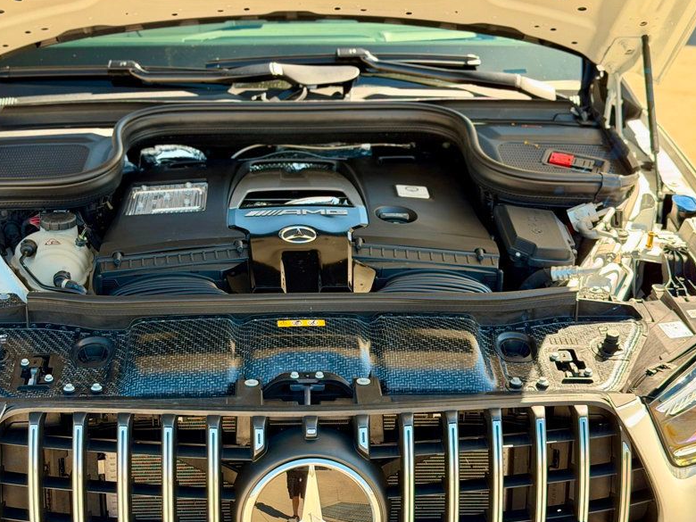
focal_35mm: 63
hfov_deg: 30.7
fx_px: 1267
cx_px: 293
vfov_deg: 23.3
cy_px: 230
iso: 80
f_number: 1.78
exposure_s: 1/186
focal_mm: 6.76
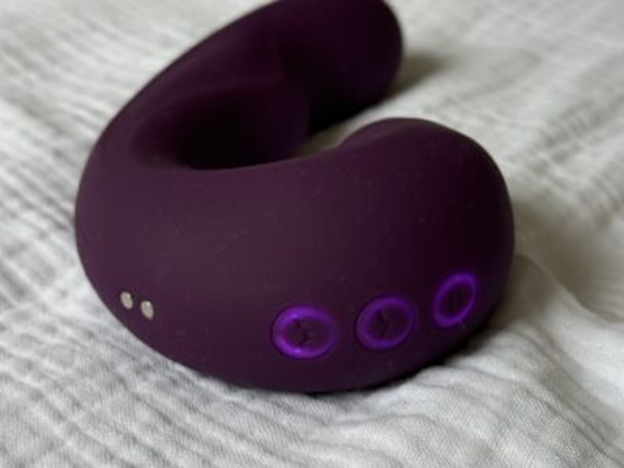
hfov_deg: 39.7
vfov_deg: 30.3
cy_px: 234
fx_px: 865
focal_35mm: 48
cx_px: 312
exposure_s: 1/161
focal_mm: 6.76
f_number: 1.78
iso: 160
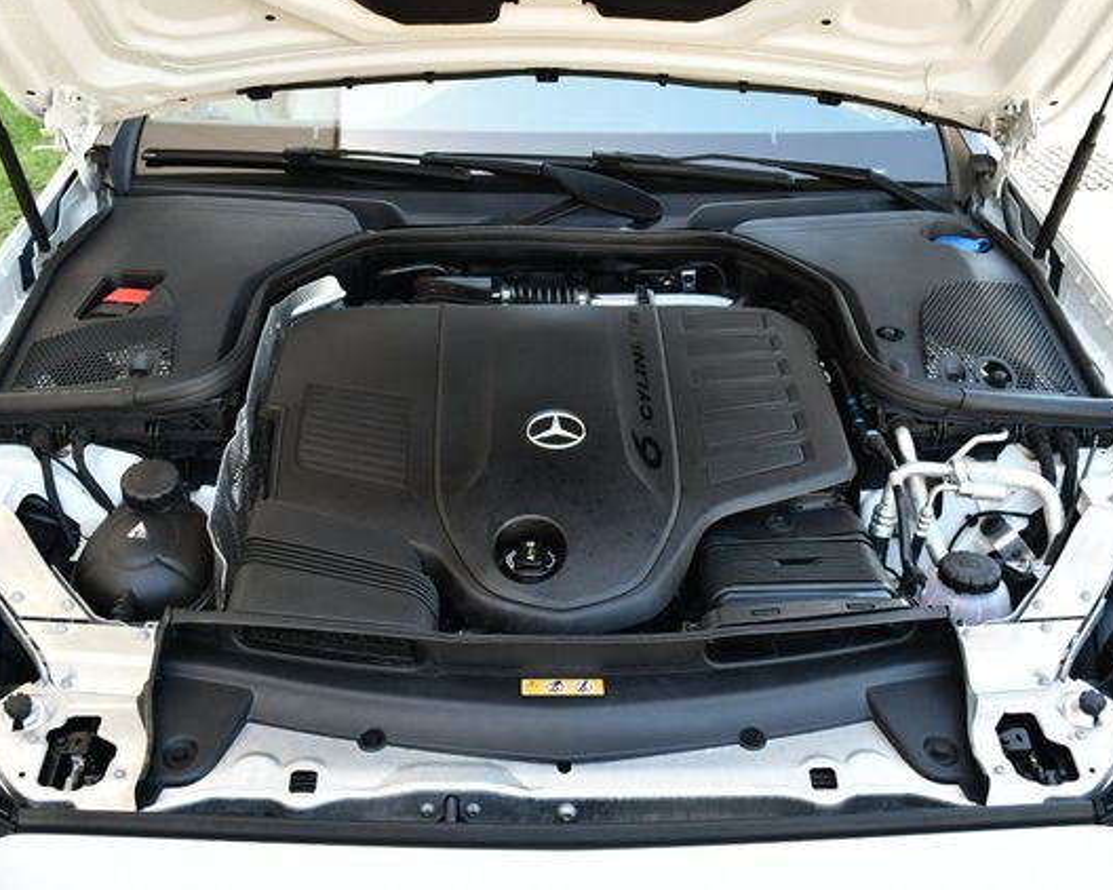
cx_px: 552
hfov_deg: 44.8
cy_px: 441
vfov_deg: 36.5
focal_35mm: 41
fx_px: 1350
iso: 400
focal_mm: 18
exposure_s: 1/250
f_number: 4
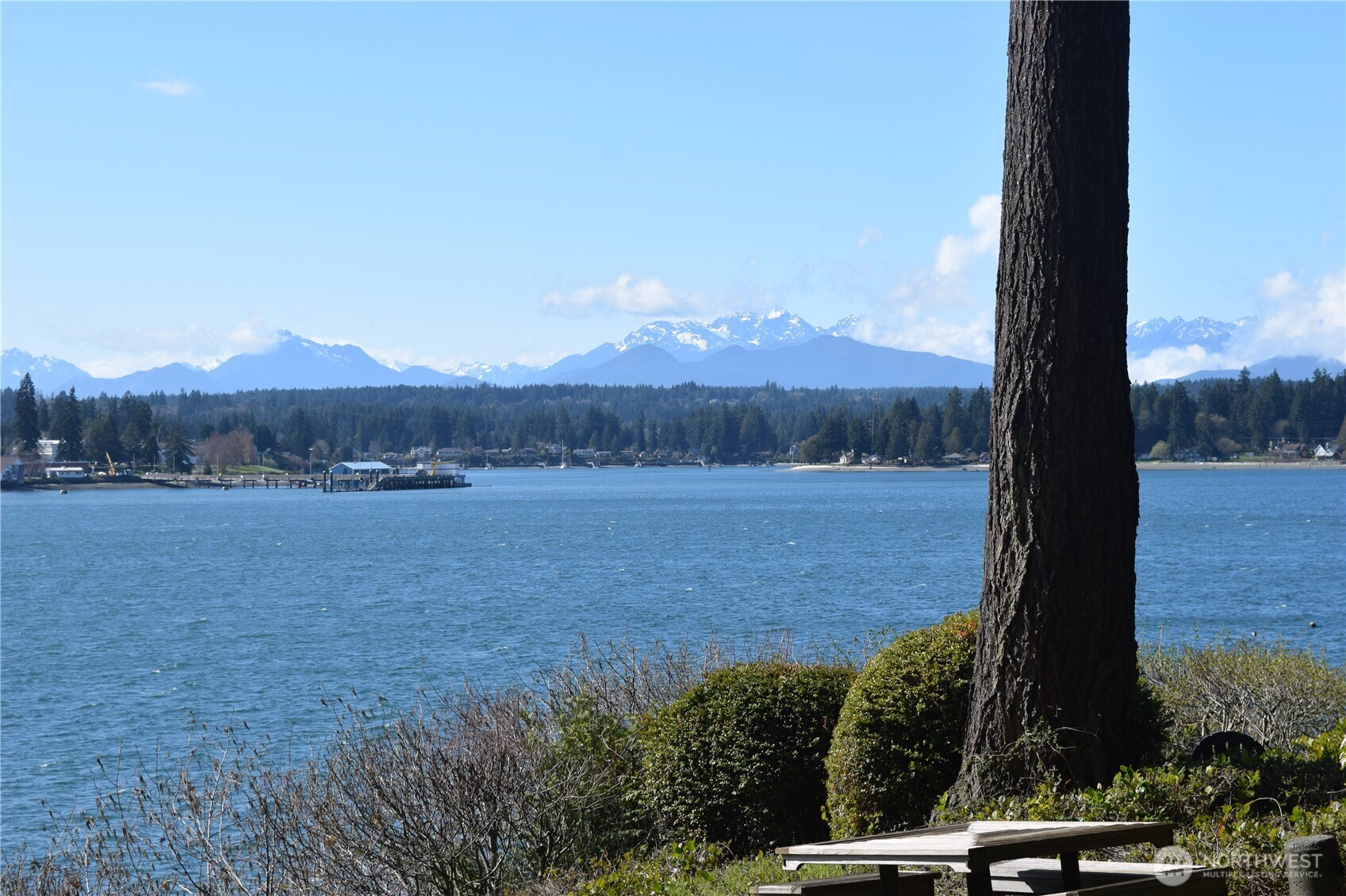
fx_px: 2692
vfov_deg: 18.9
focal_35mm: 72
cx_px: 673
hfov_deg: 28.1
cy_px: 448
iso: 200
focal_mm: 48
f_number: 10
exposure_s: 1/400
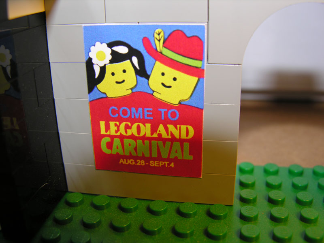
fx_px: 346
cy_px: 122
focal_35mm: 37
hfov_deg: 50.1
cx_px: 162
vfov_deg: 38.7
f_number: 2.8
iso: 50
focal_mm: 9.5
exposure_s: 1/60.1
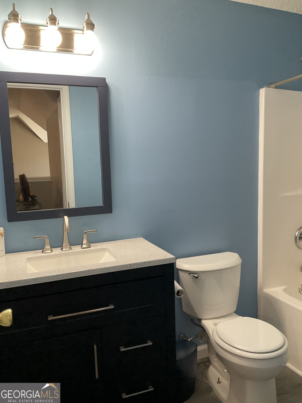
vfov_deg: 61.7
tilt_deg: -6.5
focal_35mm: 29
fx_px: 337
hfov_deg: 48.2
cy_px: 202
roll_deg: +2.1
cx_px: 151
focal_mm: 3
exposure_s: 1/60
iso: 125
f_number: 1.8
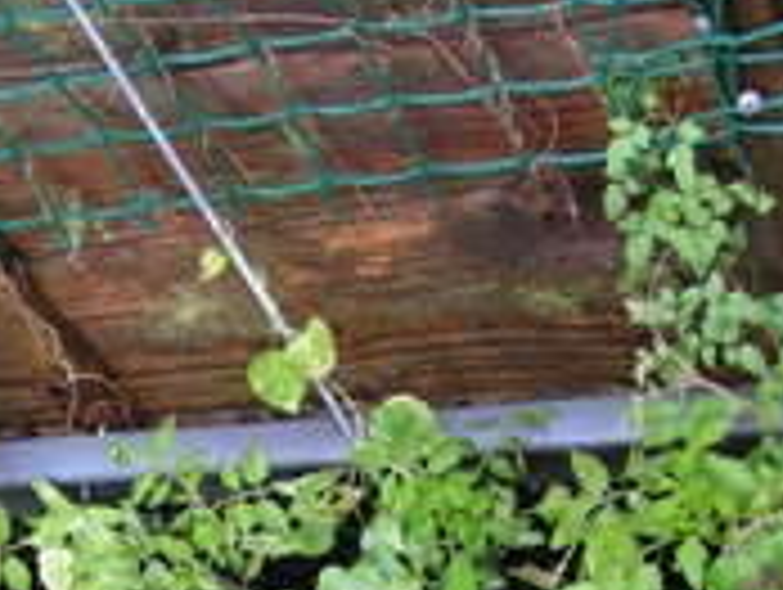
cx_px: 374
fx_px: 2061
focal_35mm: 91
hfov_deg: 21.5
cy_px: 604
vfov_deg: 15.9
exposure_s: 1/20
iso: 200
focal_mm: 6
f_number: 3.2
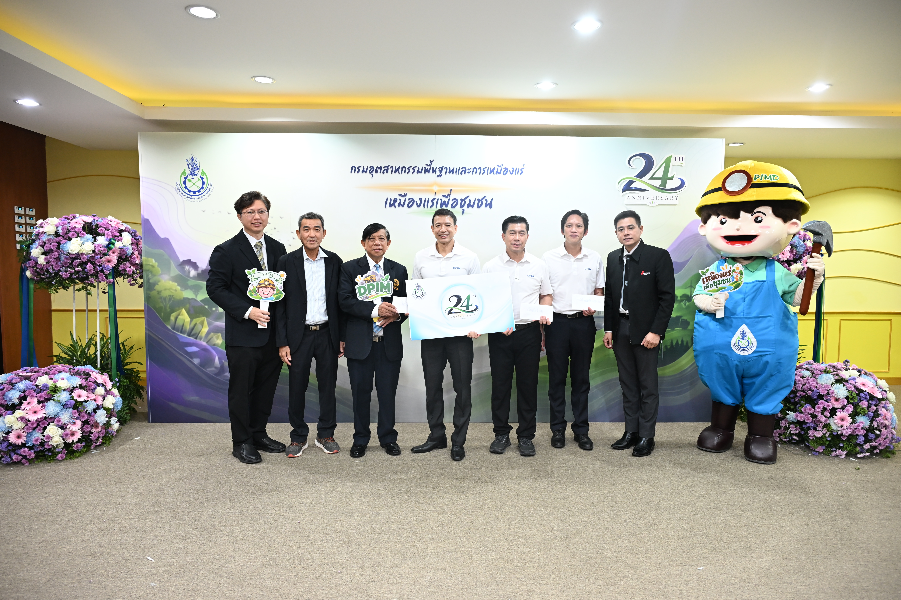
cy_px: 300
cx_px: 450
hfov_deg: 73.7
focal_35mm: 24
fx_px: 601
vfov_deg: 53.1
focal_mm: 24
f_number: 4
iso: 1600
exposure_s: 1/30
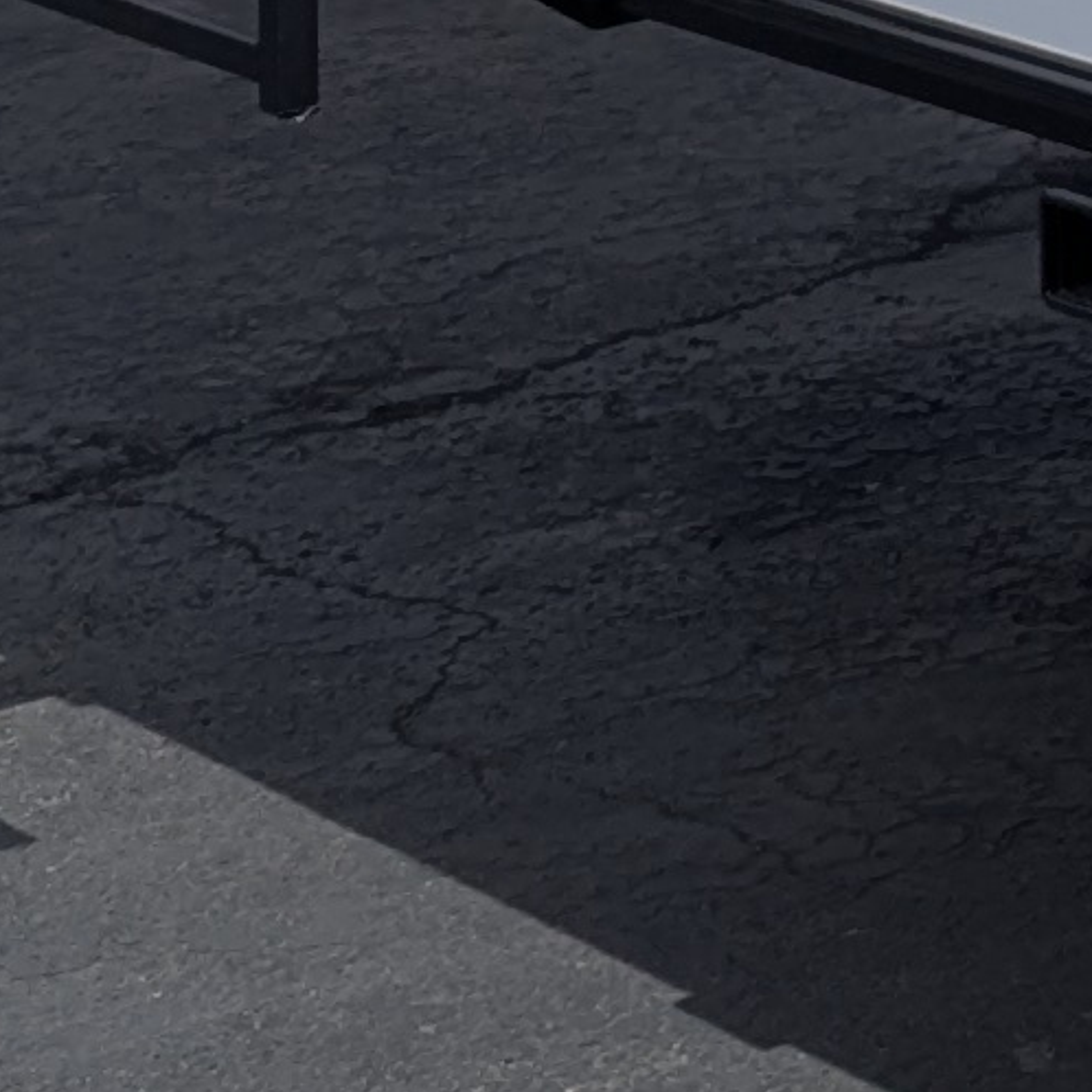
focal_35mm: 174
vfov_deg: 9.2
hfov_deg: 8.4
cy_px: -1335
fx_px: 6210
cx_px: 3335
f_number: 1.85
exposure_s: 1/3058
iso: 47
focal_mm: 6.81
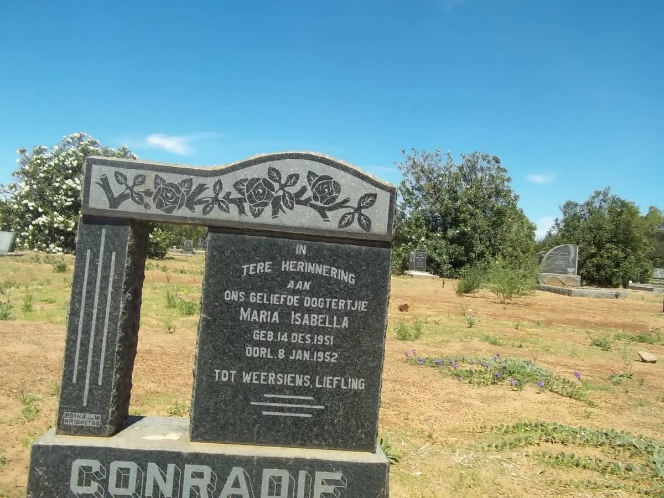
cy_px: 249
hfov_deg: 56.8
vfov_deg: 44.2
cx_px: 332
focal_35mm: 32
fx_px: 614
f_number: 5.5
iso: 80
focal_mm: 5.7
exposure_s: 1/400
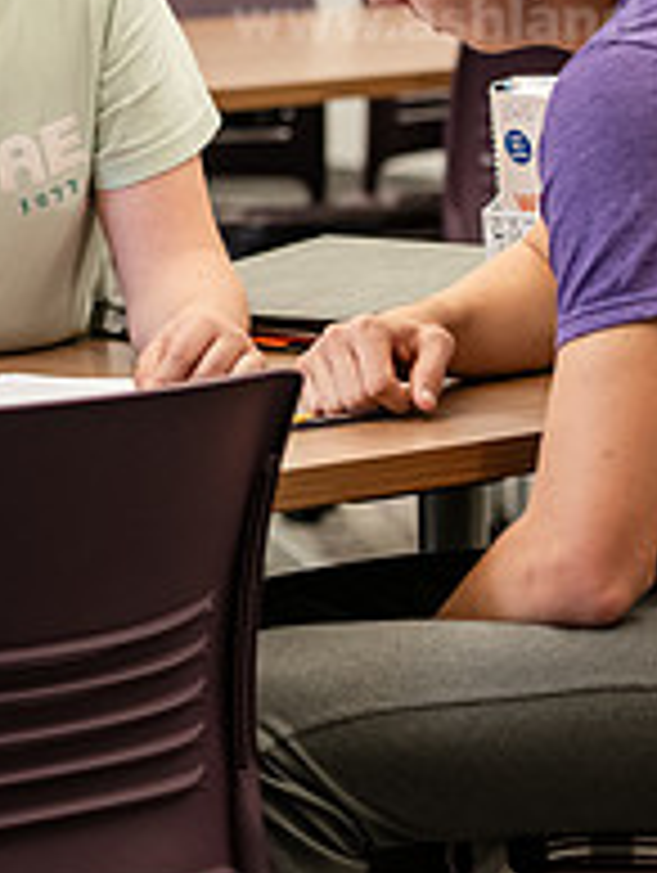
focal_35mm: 247
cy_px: 115
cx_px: 27
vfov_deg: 8.0
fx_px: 6237
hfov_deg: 6.0
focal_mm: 86
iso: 800
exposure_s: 1/200
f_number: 3.2
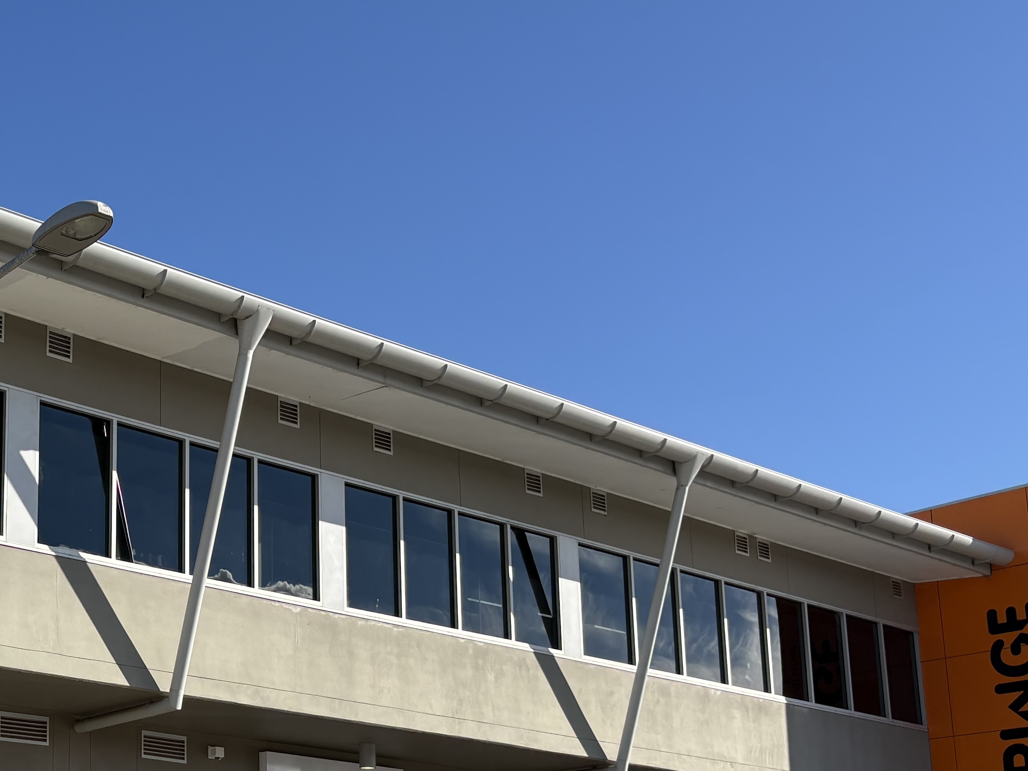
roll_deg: -0.1
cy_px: 651
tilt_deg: +11.6
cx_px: 62
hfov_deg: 33.3
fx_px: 1604
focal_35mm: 54
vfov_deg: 26.4
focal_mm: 5.96
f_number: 1.6
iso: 50
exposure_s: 1/2865
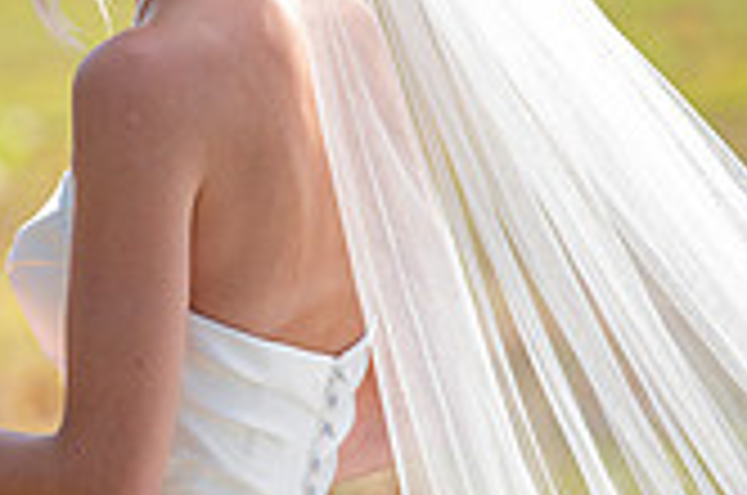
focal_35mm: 741
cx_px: -225
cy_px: 68
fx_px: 15346
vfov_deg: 1.8
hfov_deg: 2.8
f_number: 4
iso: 50
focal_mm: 200
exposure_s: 1/250
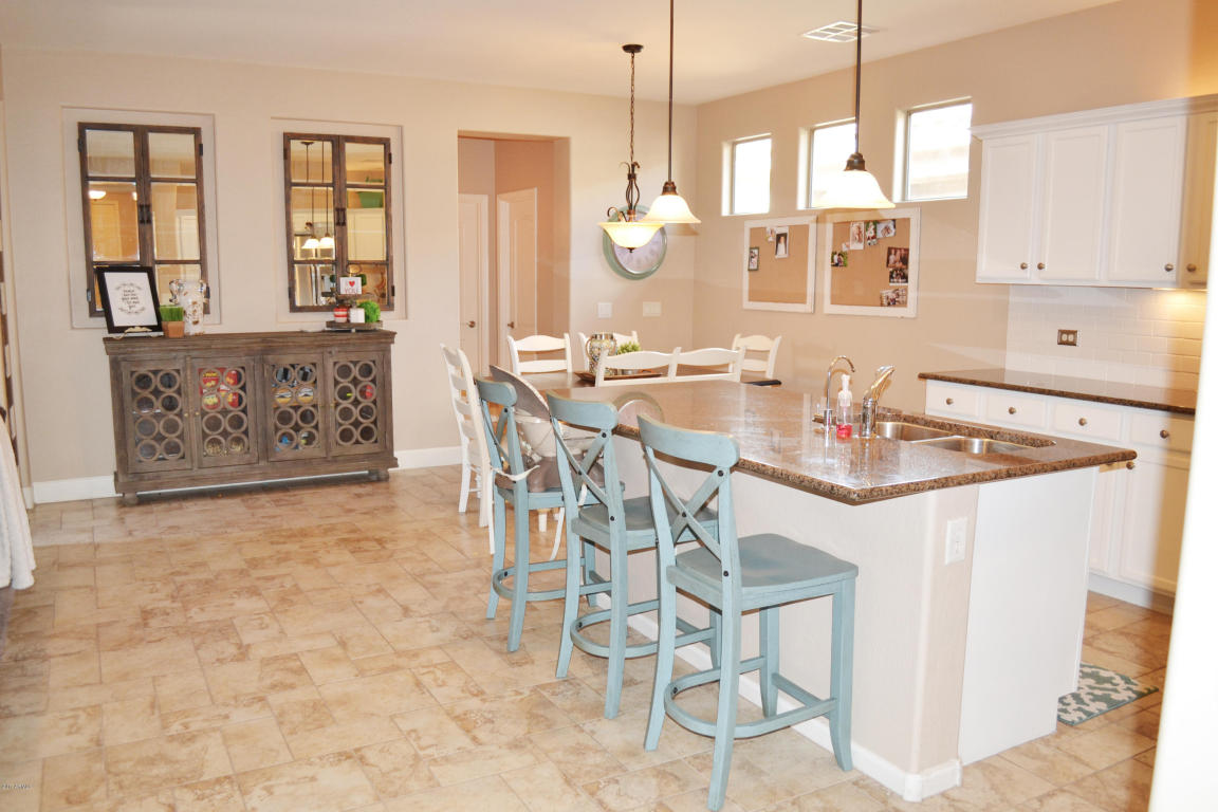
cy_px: 406
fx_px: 913
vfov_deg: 47.9
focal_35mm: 27
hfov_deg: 67.4
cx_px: 609
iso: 400
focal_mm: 18
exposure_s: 1/60
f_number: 3.5
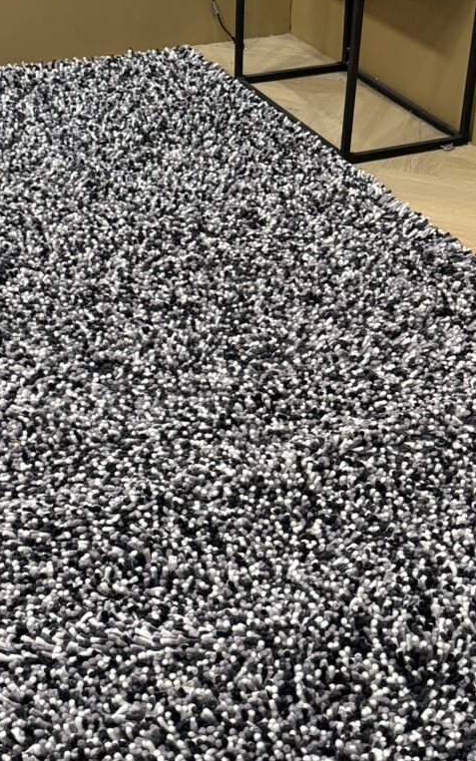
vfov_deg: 31.9
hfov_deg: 20.3
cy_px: 296
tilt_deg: -29.2
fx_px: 1328
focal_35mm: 64
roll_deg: -2.3
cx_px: 228
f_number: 1.78
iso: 640
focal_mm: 6.76
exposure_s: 1/50
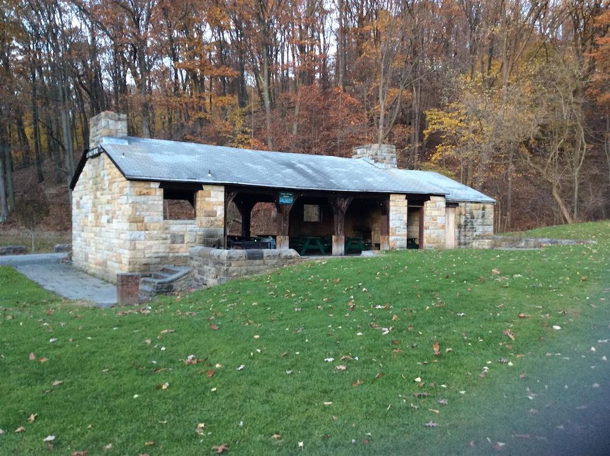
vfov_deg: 42.8
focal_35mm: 33
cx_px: 305
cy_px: 228
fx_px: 581
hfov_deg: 55.4
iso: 80
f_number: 2.4
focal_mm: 3.3
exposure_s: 1/24
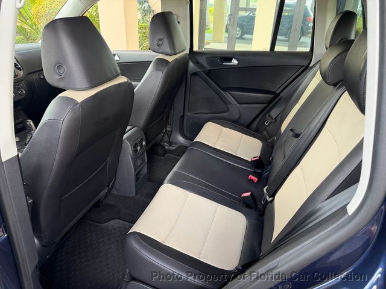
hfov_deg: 71.6
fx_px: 268
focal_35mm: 24
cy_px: 144
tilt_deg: -25.9
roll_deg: -1.1
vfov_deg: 56.8
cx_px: 193
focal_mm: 6.76
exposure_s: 1/121
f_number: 1.78
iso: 200
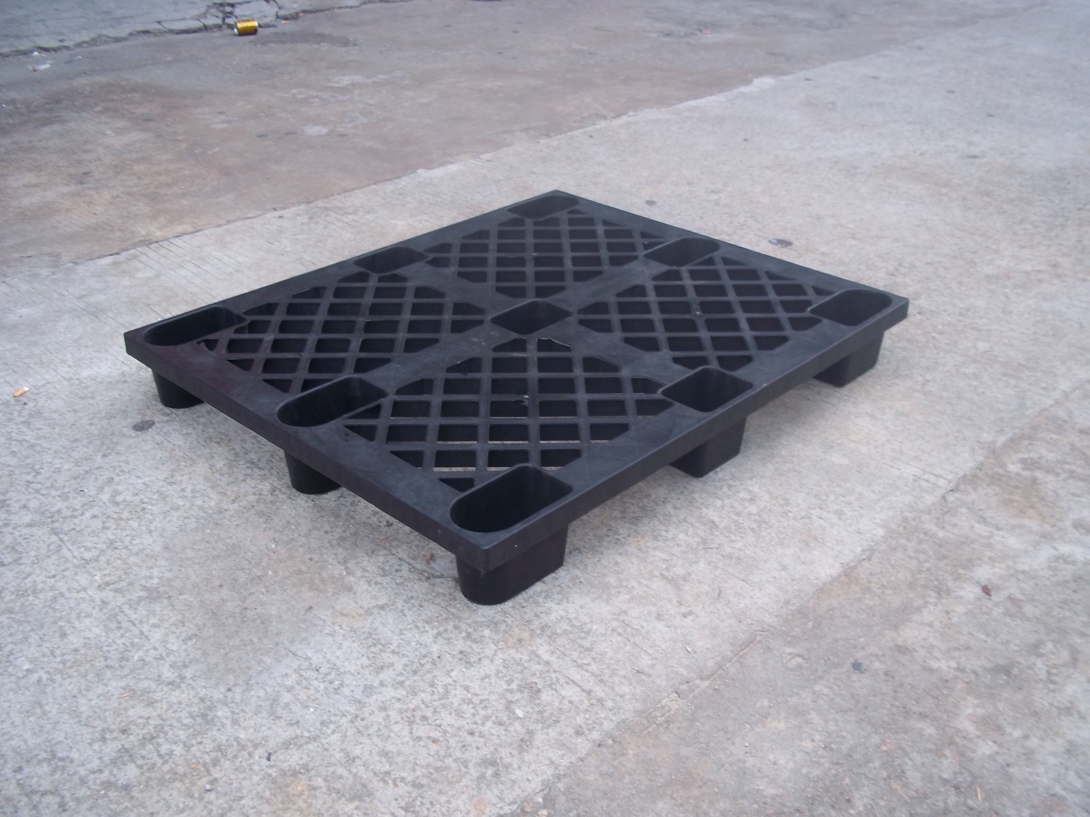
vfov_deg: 39.7
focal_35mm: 36
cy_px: 408
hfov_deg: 51.4
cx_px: 545
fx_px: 1134
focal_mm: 6.5
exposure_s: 1/40
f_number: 3.1
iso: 80
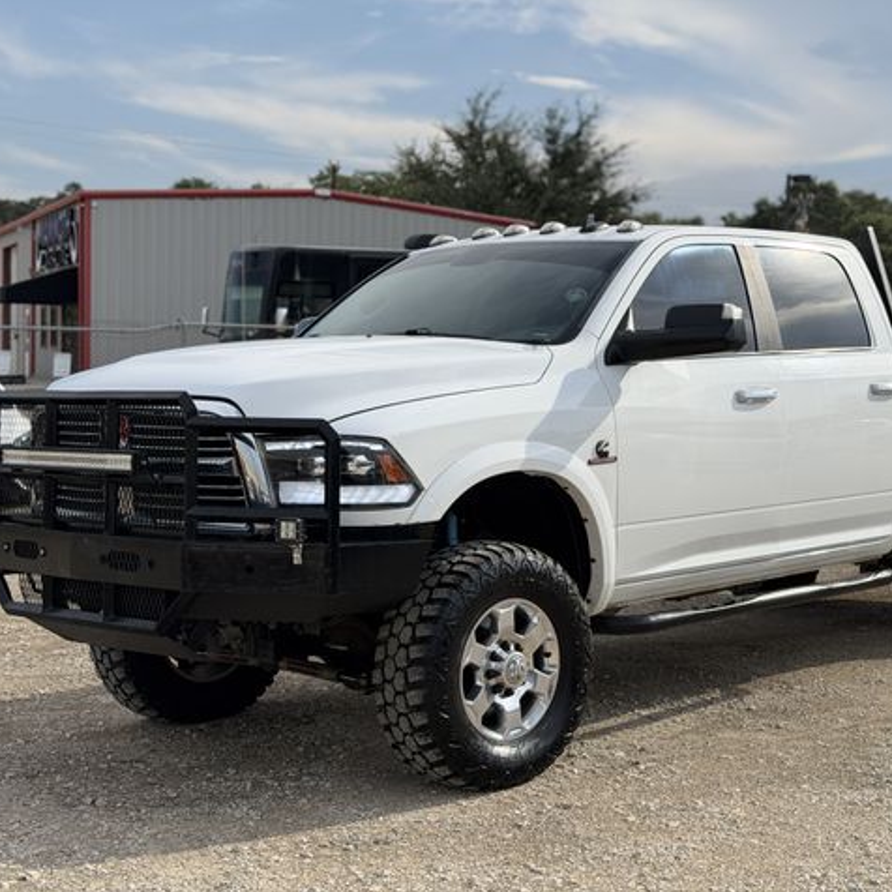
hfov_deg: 29.9
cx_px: 570
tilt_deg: -3.0
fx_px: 1662
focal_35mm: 57
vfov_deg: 30.0
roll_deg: -1.2
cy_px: 444
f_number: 1.78
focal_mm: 6.76
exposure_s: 1/5587
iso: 64
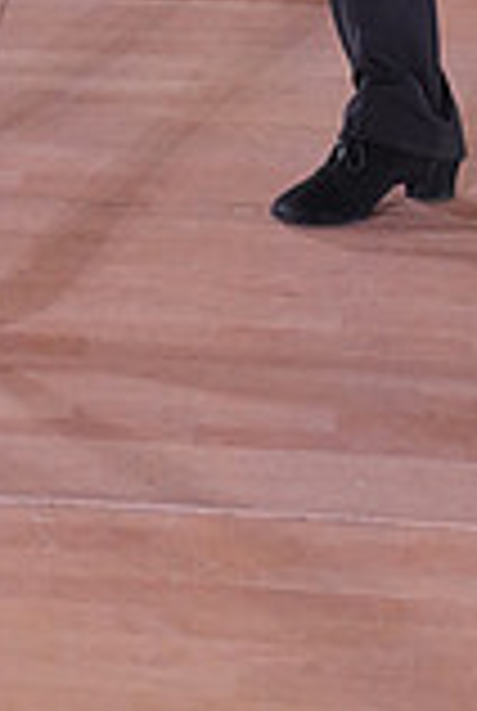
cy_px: -585
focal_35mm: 216
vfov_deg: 9.1
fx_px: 4274
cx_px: 205
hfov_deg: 6.4
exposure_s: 1/500
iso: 2500
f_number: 4
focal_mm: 59
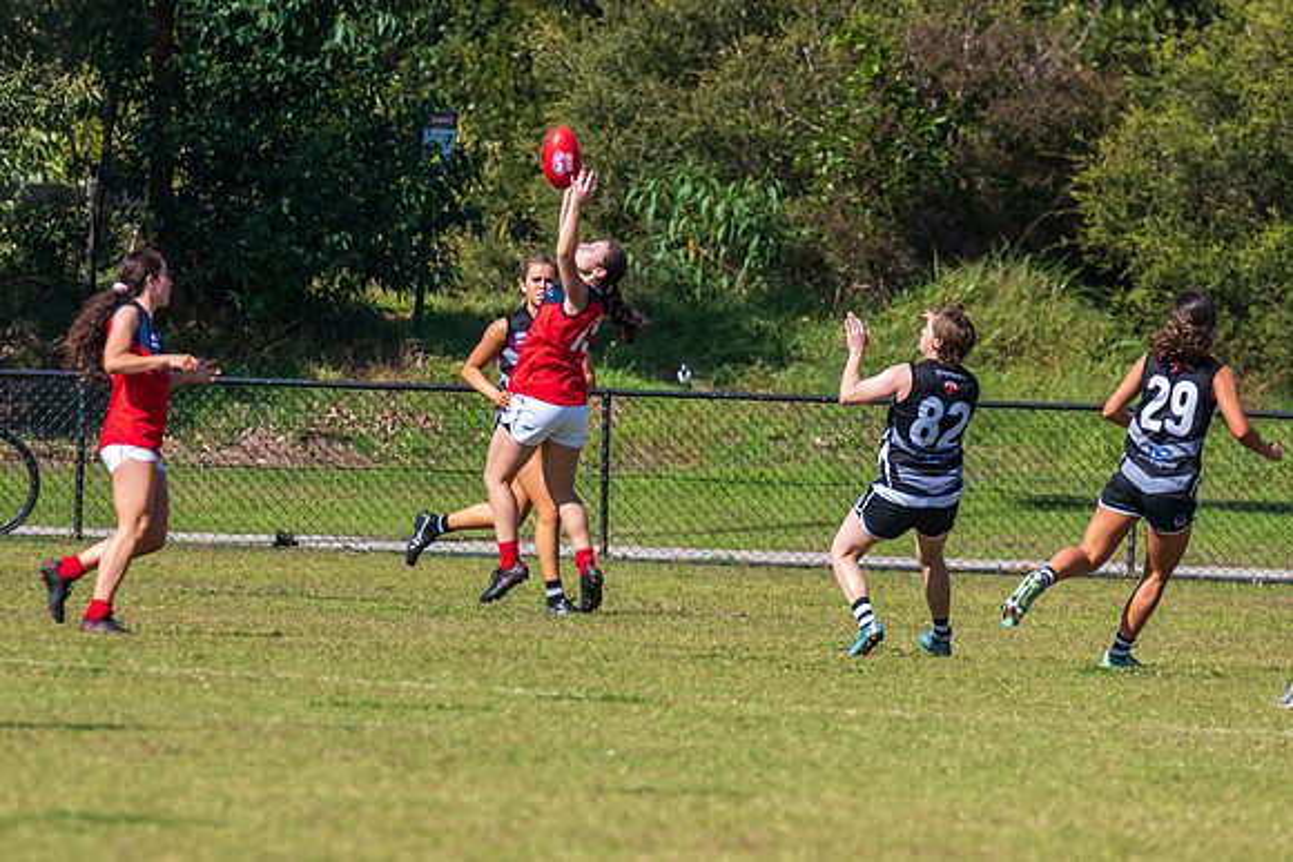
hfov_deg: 3.0
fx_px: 25031
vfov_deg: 2.0
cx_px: 397
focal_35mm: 697
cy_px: 443
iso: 800
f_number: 8
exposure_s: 1/2000
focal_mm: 420
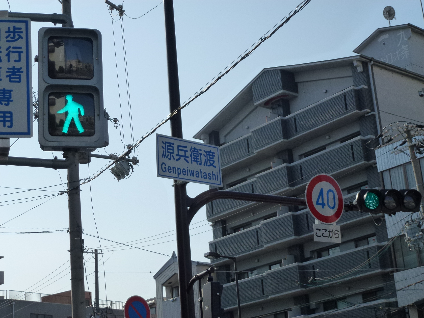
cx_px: 212
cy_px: 159
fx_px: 796
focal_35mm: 65
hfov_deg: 29.8
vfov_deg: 22.6
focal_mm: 11.7
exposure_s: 1/1300
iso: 160
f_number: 4.6
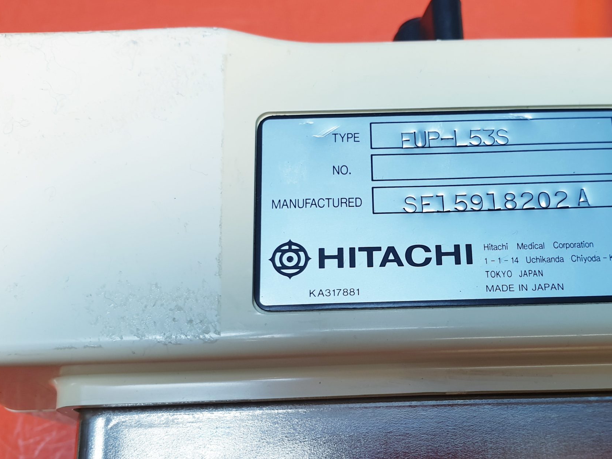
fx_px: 707
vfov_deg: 35.7
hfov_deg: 46.2
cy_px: 294
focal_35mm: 40
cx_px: 398
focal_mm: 4.3
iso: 80
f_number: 2.4
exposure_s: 1/50
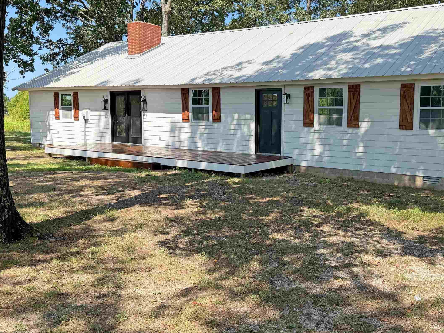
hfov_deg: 52.0
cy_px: 152
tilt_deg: -4.5
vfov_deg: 40.7
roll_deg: +0.1
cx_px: 283
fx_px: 449
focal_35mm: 35
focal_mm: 6.76
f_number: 1.78
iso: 80
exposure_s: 1/2611
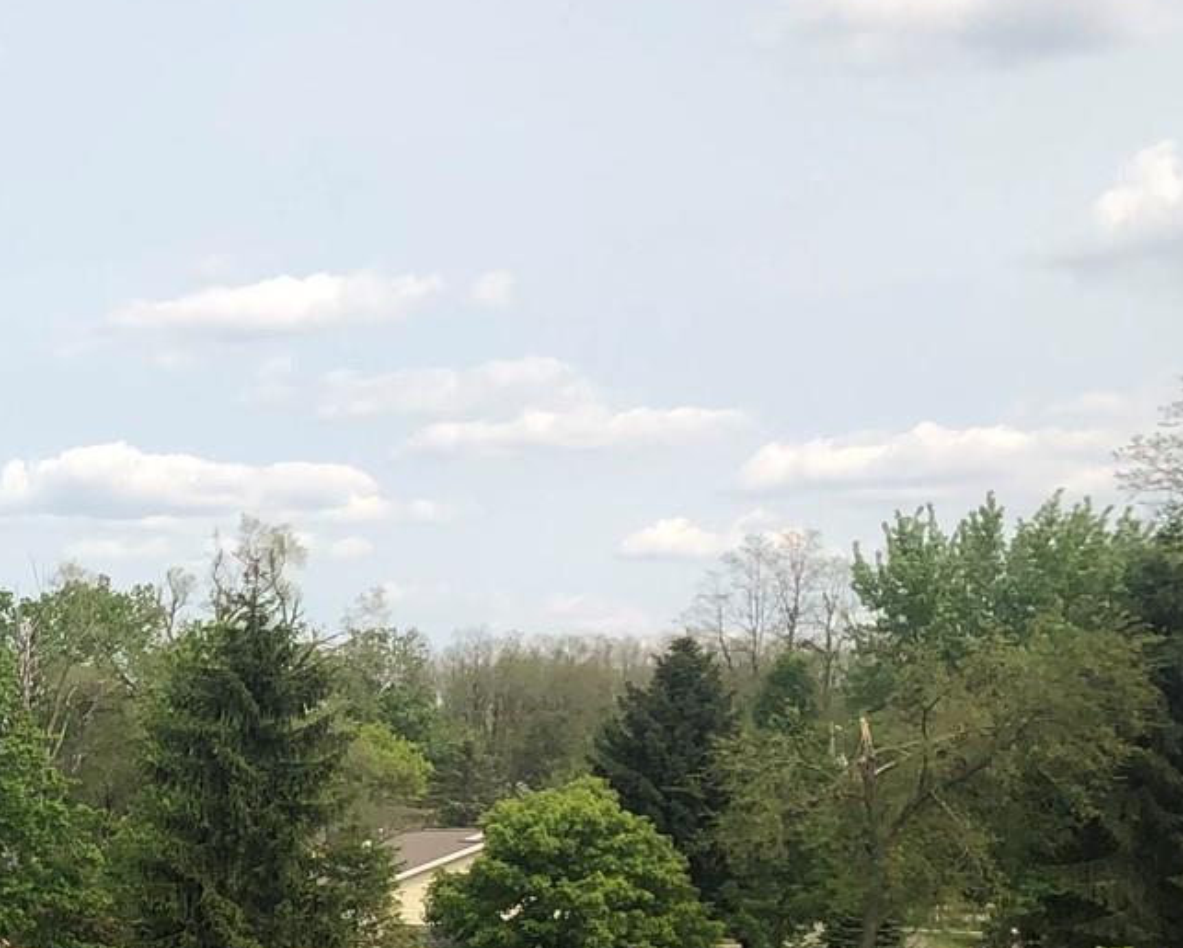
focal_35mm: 87
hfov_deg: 20.2
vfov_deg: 17.3
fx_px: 3047
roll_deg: -2.2
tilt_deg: -3.3
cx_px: -329
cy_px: 946
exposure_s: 1/2183
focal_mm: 3.99
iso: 20
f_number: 1.8
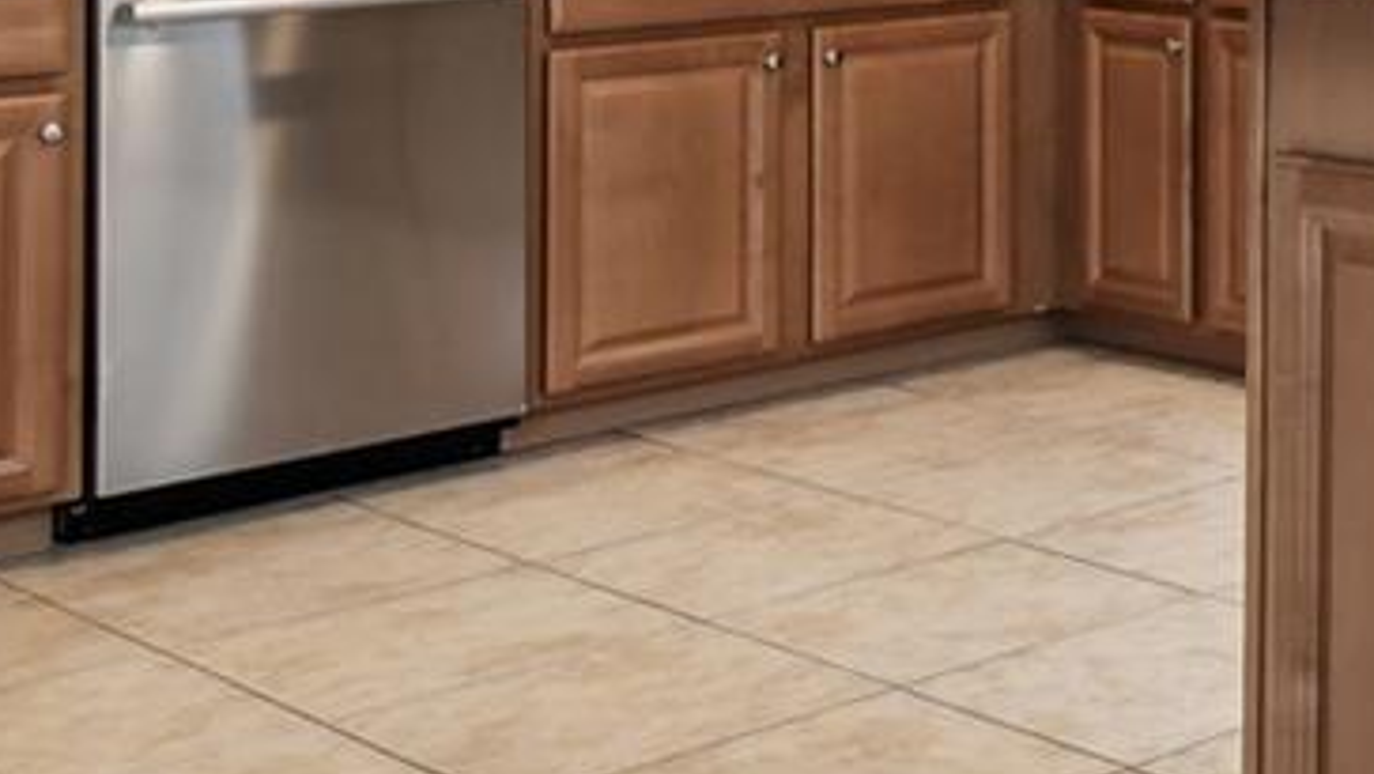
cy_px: -215
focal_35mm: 69
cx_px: 1970
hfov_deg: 24.7
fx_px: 2515
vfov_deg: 16.6
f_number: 7.1
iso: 100
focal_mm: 10
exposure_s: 1/2
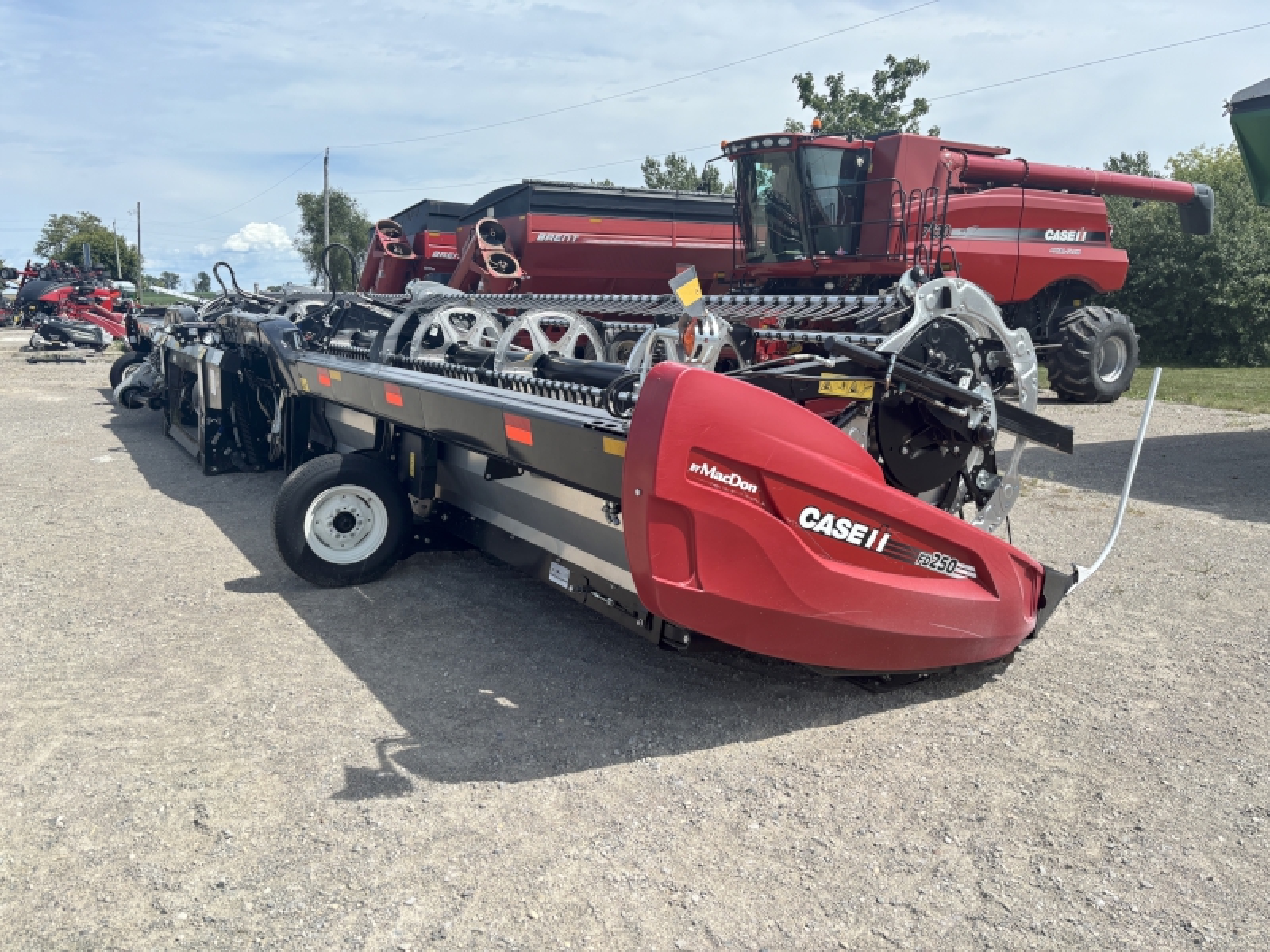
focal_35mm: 26
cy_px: 476
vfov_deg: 53.1
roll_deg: +1.4
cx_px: 635
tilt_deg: -8.0
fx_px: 954
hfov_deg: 67.3
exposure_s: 1/1642
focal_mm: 5.96
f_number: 1.6
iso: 50
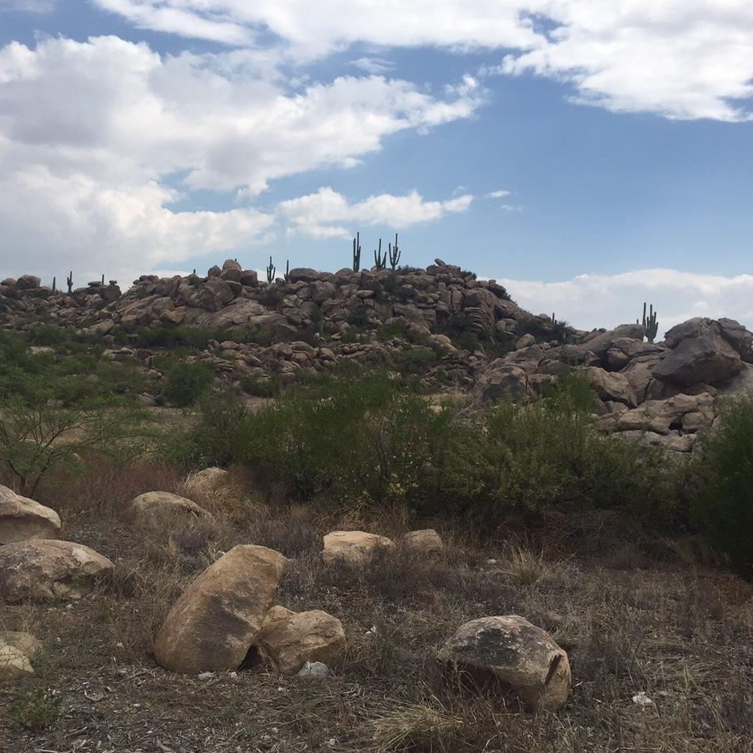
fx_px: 861
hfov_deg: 47.0
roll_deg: -3.8
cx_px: 311
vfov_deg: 47.2
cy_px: 377
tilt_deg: +0.8
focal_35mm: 35
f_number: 2.2
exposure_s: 1/2326
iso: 32
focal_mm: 4.15
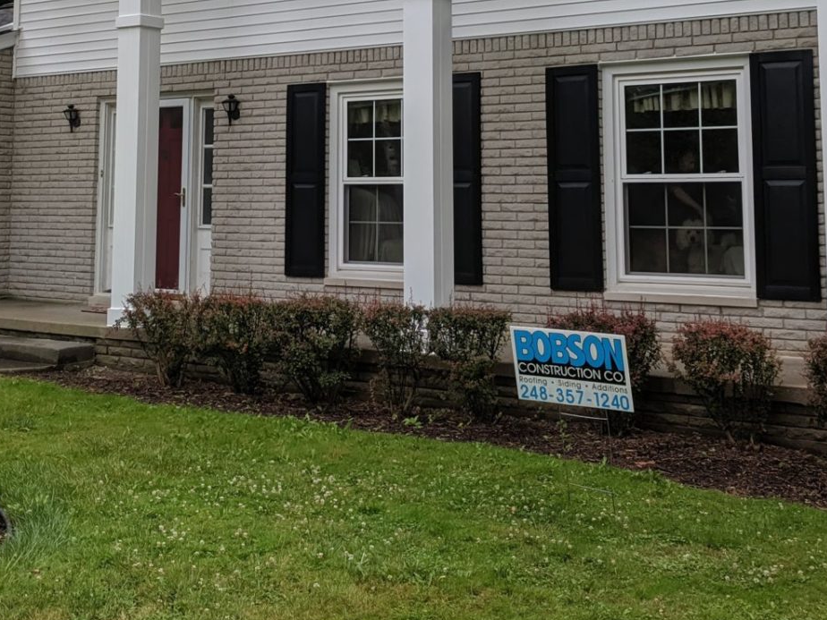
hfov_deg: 35.5
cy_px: 56
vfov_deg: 26.1
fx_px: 1290
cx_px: 348
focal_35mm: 54
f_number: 2
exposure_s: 1/1224
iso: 45
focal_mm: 4.67
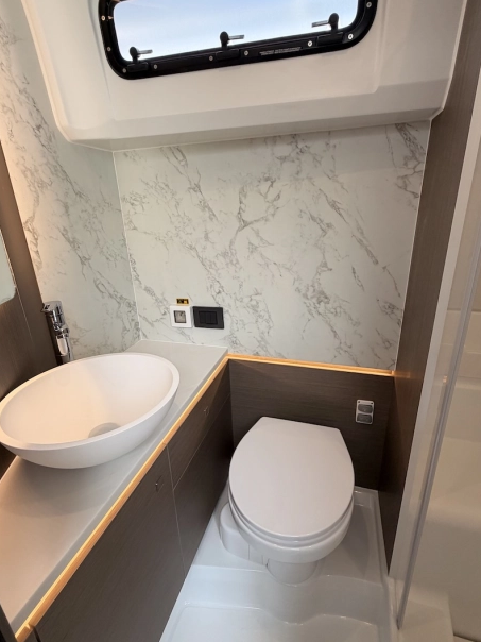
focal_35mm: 17
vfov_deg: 91.0
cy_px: 318
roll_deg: +1.8
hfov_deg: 74.7
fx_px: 315
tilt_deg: -20.5
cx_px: 243
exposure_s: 1/121
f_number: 2.2
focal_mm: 2.22
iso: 100
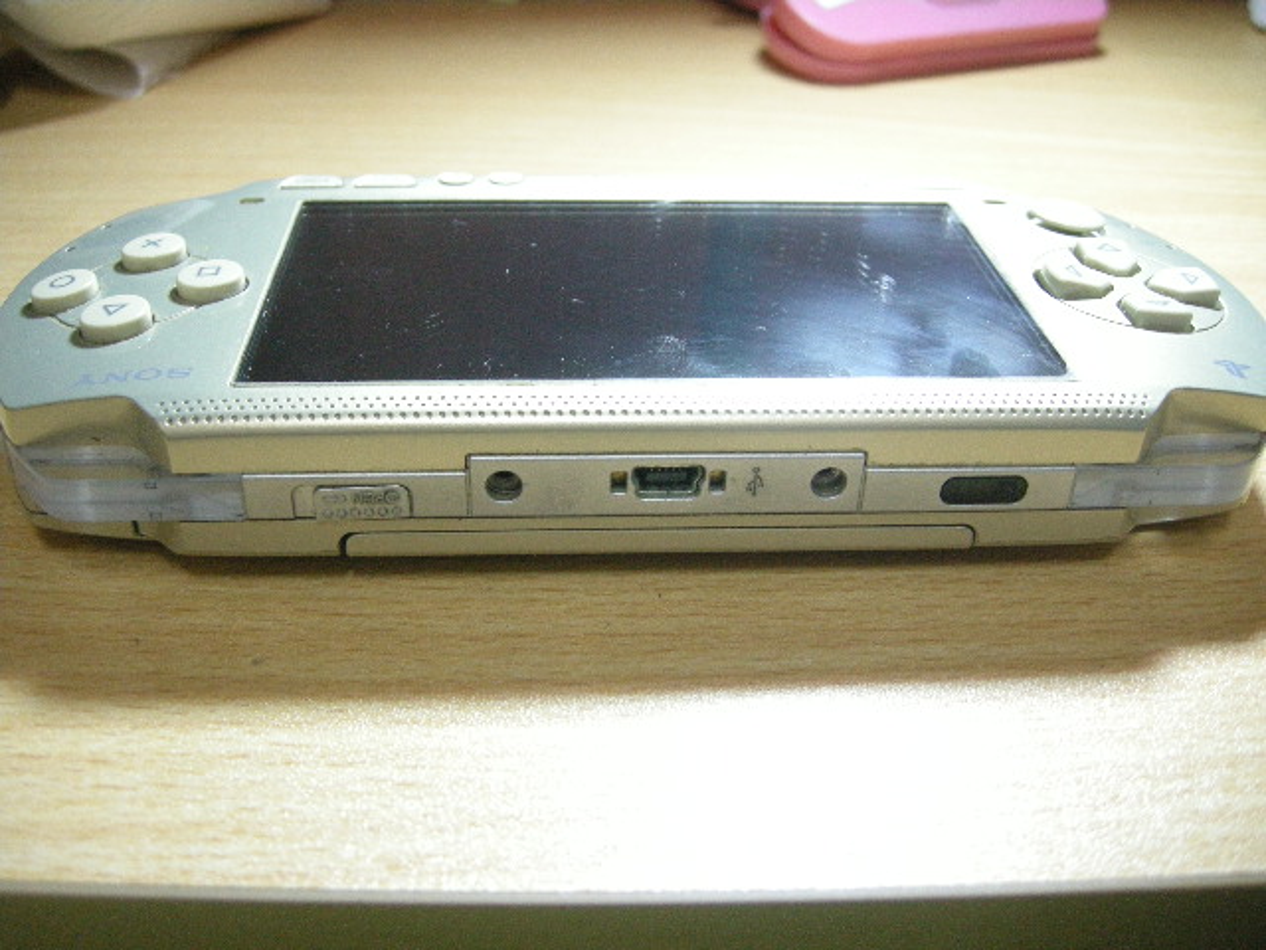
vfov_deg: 39.7
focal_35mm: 36
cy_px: 475
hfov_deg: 51.4
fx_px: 1317
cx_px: 633
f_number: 2.7
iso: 400
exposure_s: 1/14.3
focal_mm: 7.5
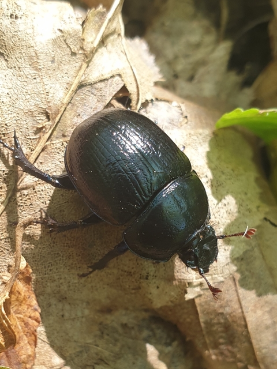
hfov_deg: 53.1
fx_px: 277
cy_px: 184
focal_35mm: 26
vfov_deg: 67.3
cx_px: 138
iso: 64
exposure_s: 1/50
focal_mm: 4.3
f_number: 2.4
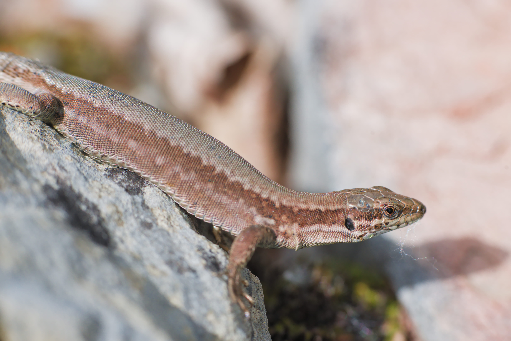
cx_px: 258
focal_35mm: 111
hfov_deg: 18.4
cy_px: 165
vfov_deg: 12.4
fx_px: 1577
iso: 560
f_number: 9
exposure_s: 1/640
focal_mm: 105
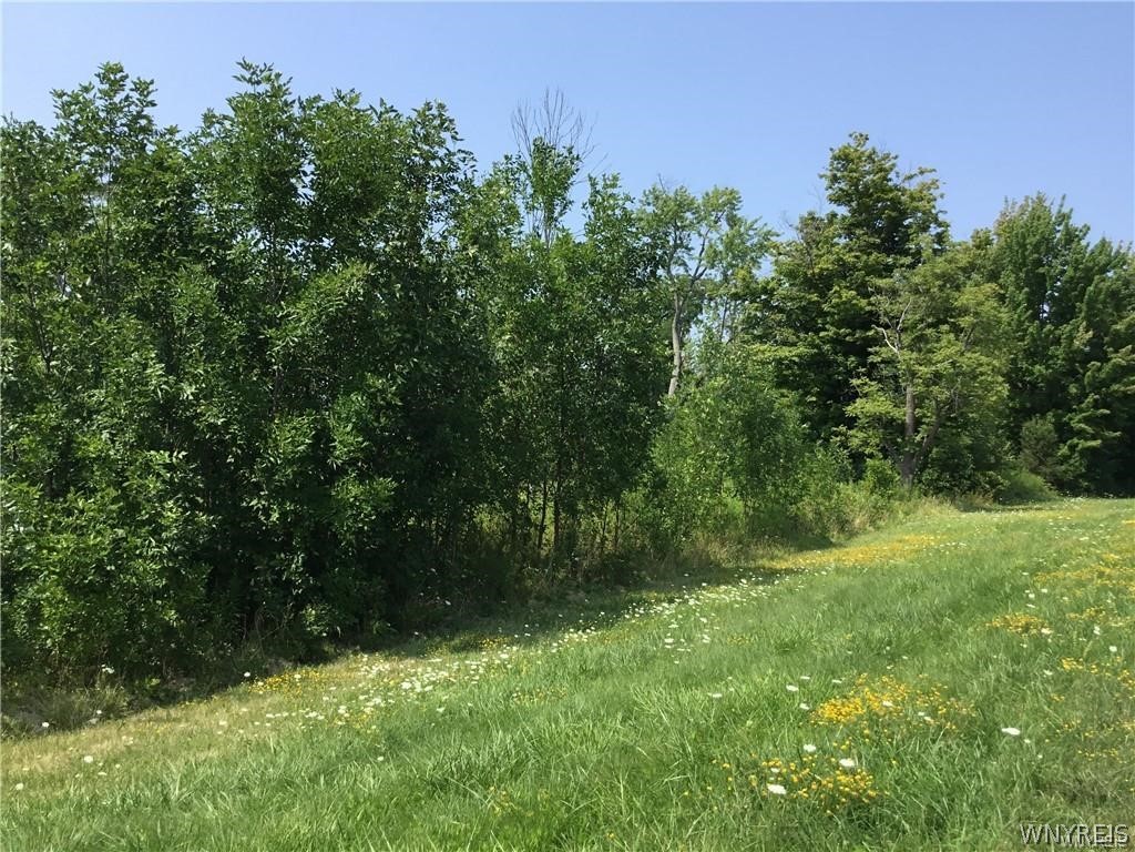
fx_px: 1016
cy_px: 426
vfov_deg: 45.4
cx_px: 568
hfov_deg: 58.4
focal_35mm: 31
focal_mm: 3.3
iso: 25
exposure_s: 1/916
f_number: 2.4
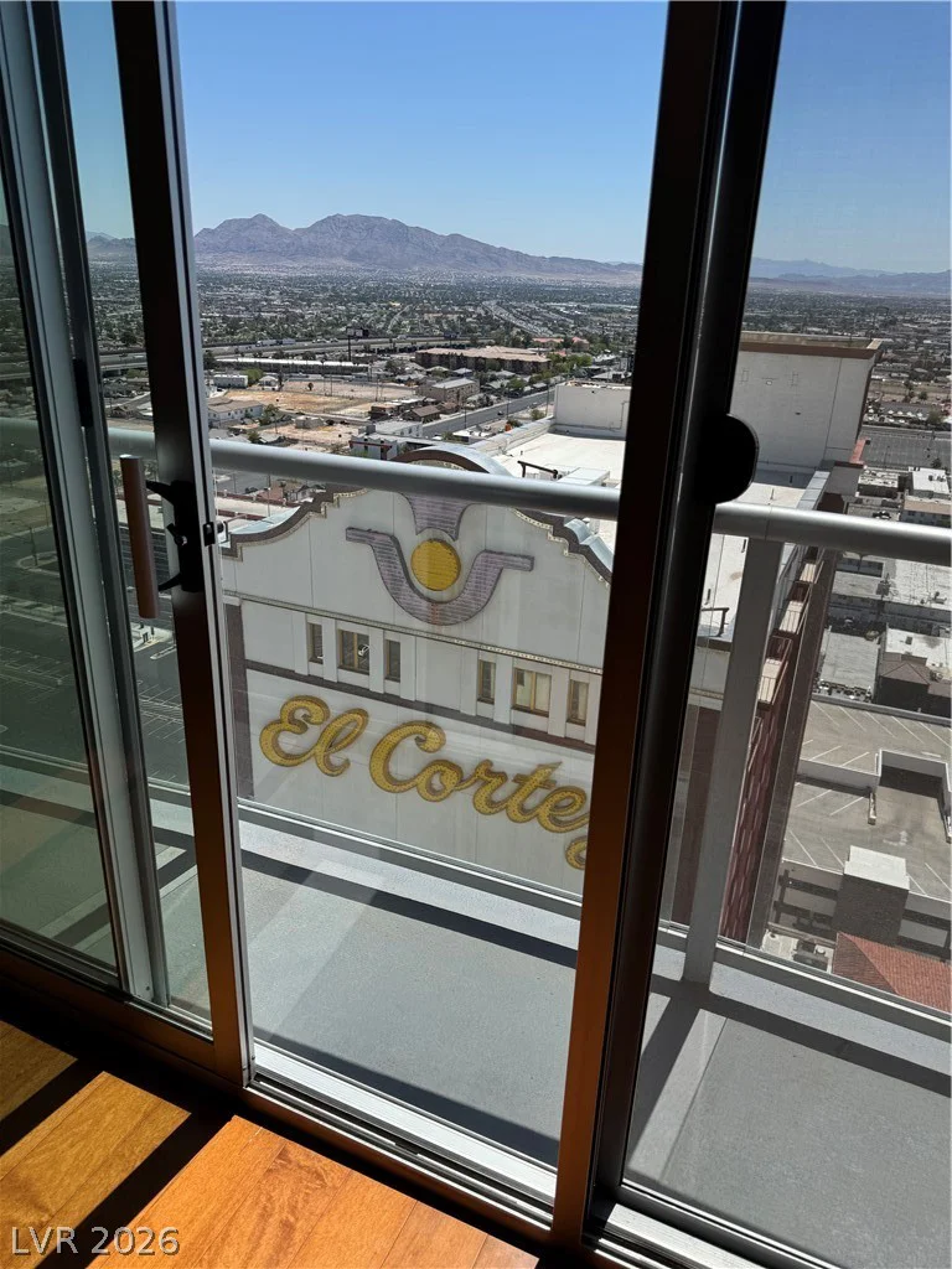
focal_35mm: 24
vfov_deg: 71.6
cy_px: 634
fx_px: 880
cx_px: 476
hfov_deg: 56.8
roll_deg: -2.2
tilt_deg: -21.7
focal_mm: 6.76
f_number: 1.78
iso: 80
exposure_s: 1/6410
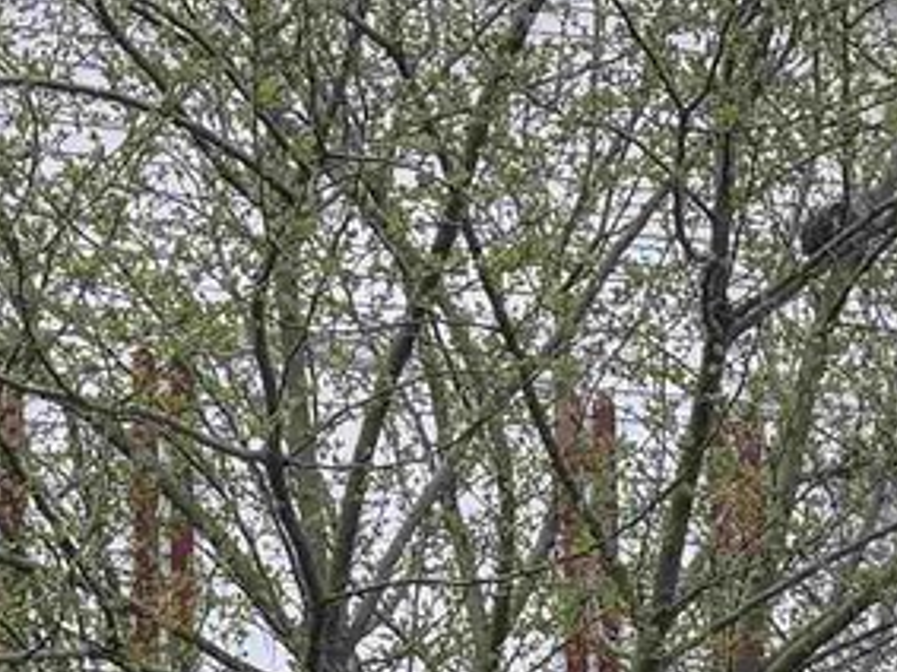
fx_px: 3808
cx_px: 739
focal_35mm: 147
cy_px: 1189
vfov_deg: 9.6
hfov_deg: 13.4
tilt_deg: +6.2
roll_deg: +0.0
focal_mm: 5.96
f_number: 1.6
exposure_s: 1/873
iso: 50
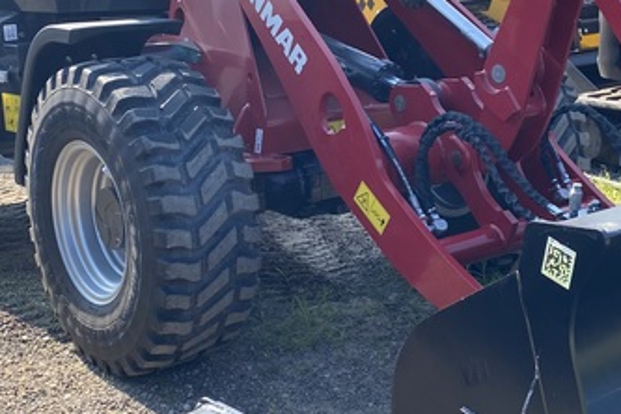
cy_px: 112
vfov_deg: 20.8
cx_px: 397
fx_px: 1121
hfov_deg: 30.8
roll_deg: +2.3
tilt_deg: -11.6
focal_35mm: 65
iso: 32
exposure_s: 1/864
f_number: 1.8
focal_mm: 4.25
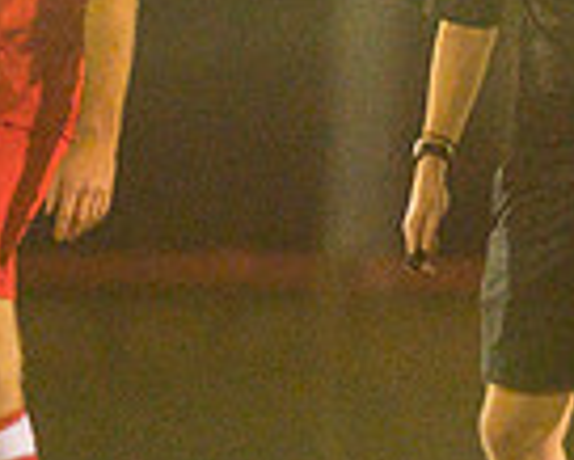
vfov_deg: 0.7
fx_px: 35769
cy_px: 186
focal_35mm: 2104
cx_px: 549
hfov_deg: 0.9
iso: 5000
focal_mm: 300
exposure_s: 1/800
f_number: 2.8
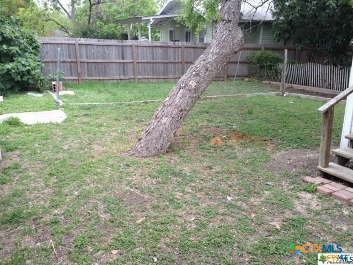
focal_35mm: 35
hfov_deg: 52.6
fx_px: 357
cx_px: 176
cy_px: 132
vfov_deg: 40.7
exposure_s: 1/282
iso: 50
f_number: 2.4
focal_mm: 4.28
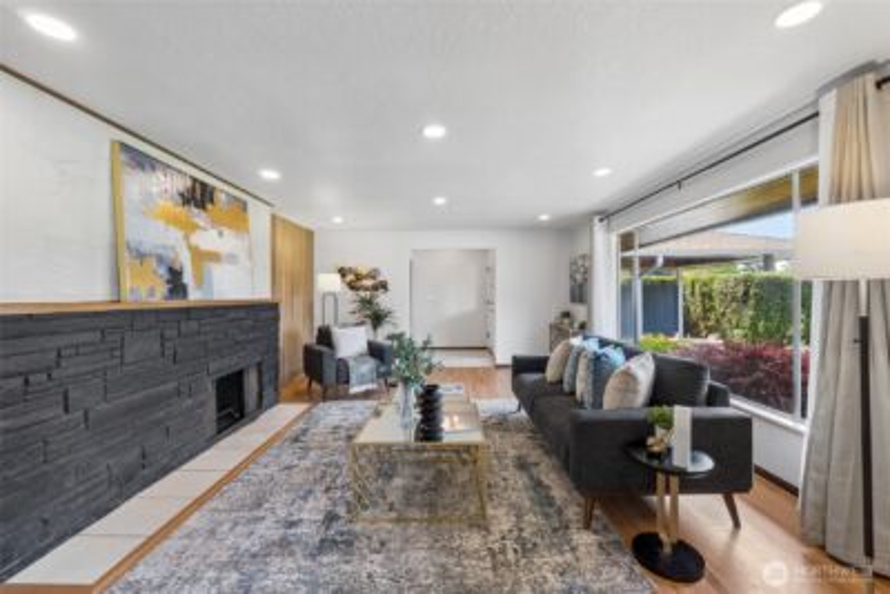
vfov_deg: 77.4
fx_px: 371
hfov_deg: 100.4
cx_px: 445
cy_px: 297
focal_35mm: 15
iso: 250
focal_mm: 10
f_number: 9
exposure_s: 1/4
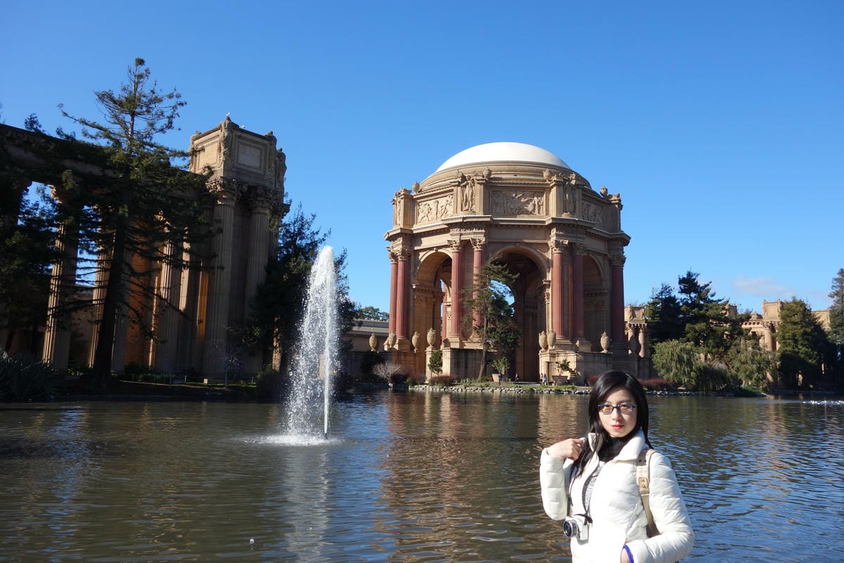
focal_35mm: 28
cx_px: 422
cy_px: 282
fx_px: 656
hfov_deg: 65.5
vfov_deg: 46.4
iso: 125
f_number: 5.6
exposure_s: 1/400
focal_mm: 10.4
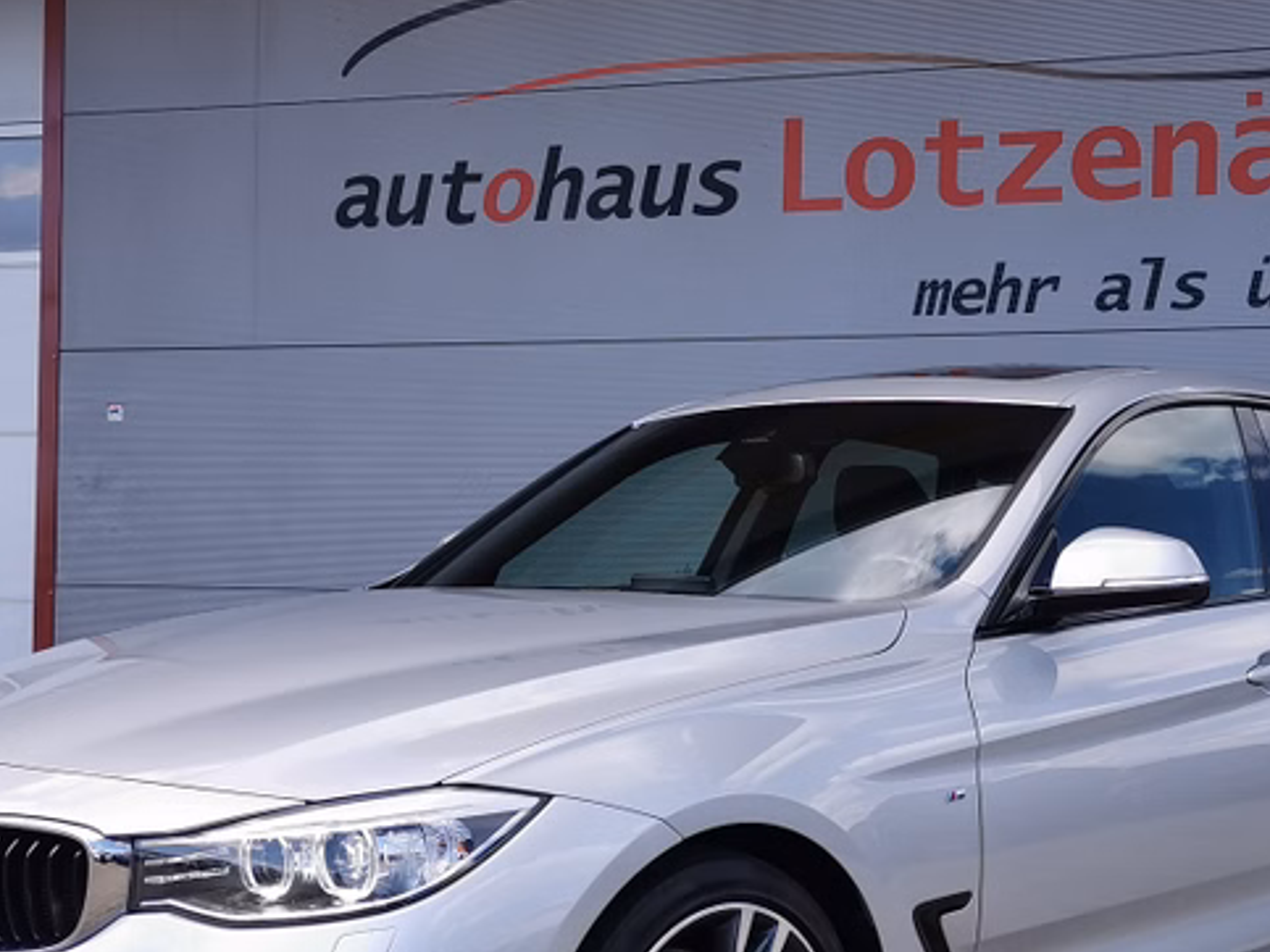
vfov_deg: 23.1
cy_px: 668
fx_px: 2311
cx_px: 705
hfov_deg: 30.7
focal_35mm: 63
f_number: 1.8
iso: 50
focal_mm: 5.58
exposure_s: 1/1269
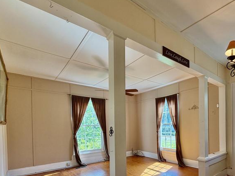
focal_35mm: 21
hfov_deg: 74.9
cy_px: 127
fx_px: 143
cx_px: 168
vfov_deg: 60.7
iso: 100
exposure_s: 1/120
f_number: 2.2
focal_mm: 2.22
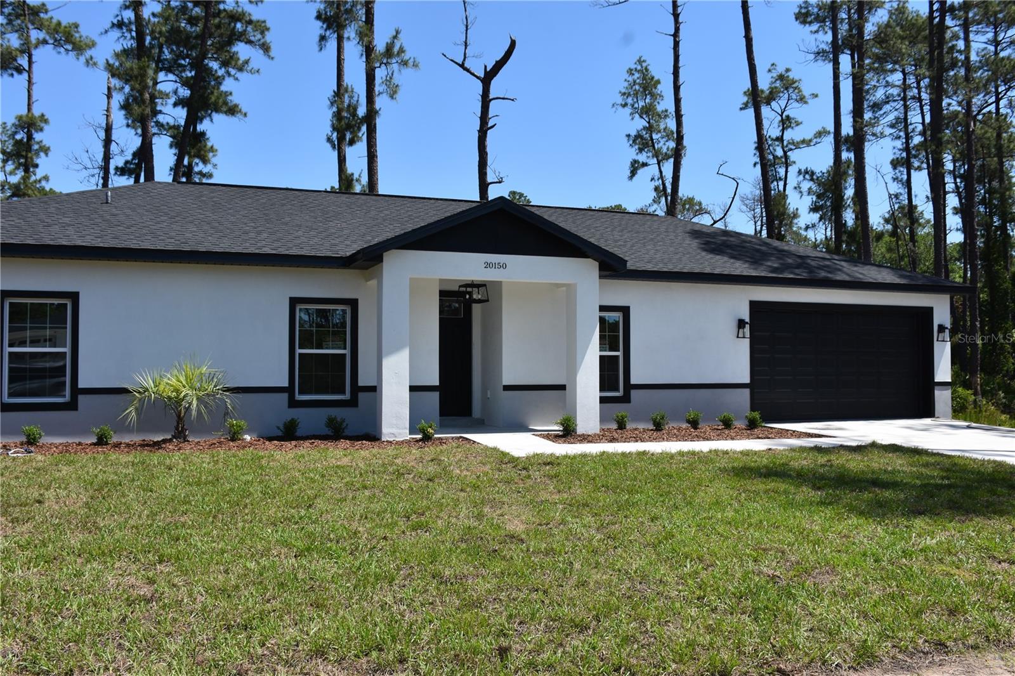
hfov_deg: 61.9
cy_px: 338
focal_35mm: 30
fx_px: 846
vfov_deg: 43.6
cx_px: 508
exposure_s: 1/500
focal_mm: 20
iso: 220
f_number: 8
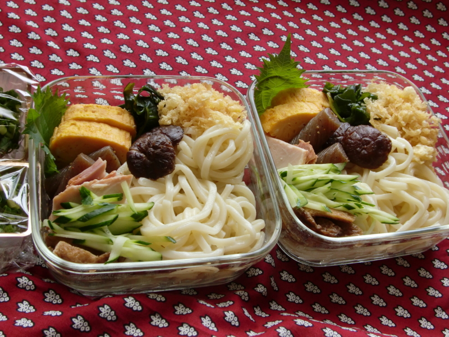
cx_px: 224
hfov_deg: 41.2
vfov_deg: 31.5
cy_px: 168
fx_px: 597
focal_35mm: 46
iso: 100
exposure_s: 1/60
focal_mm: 8.2
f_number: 3.3
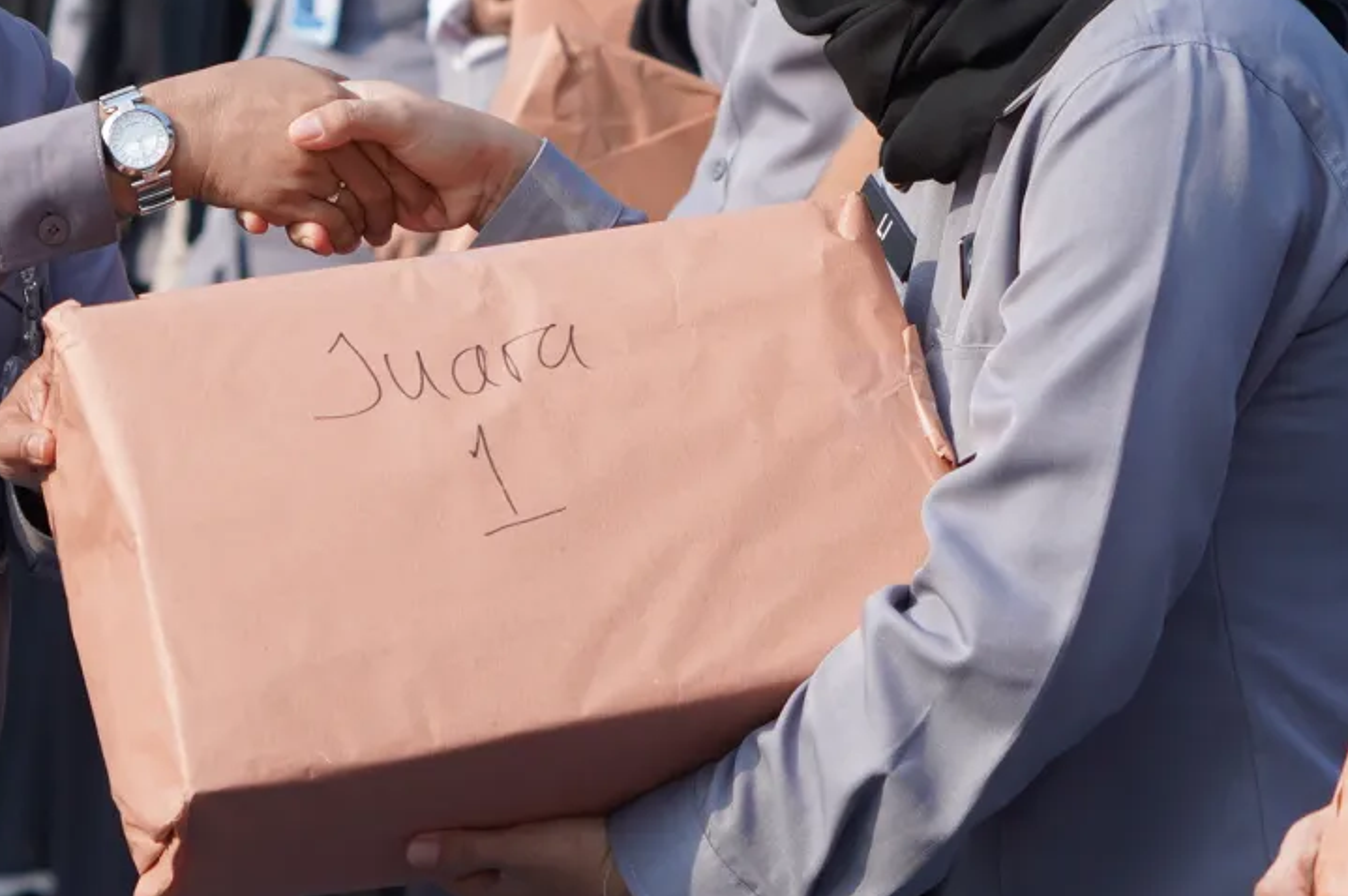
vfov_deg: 5.1
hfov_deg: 7.7
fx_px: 9988
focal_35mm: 267
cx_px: 225
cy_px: 372
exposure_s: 1/320
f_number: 5.6
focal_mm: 100
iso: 160
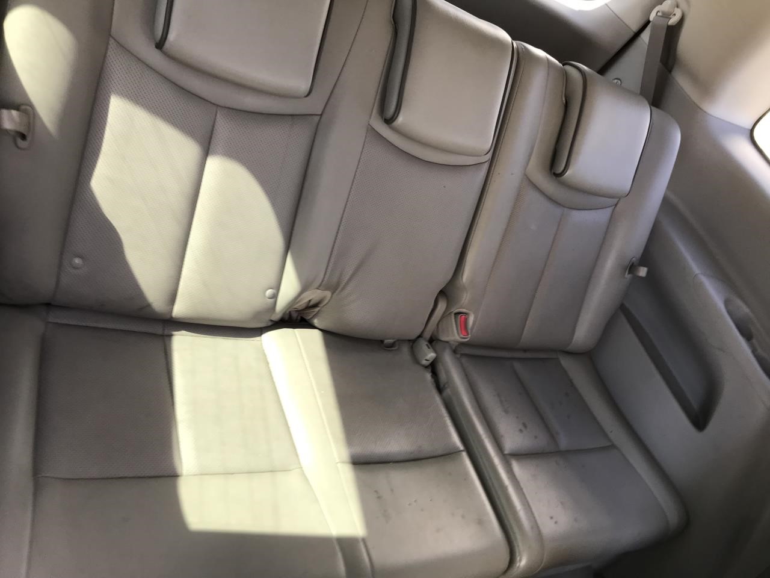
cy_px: 289
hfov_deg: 63.4
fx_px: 623
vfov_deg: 49.7
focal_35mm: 28
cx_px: 385
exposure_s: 1/45
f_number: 1.8
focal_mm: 3.99
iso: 32
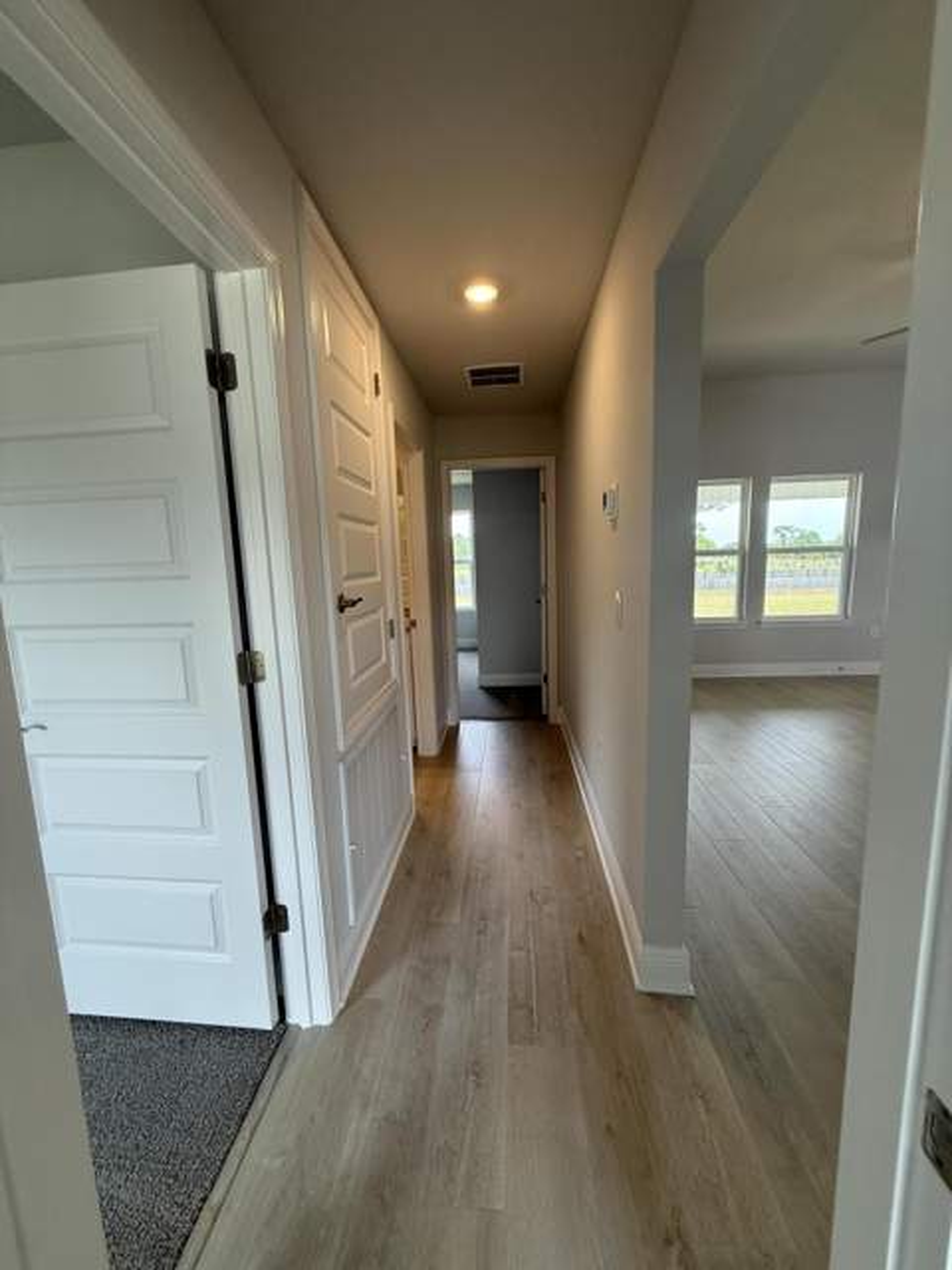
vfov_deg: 102.1
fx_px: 513
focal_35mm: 14
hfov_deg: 85.7
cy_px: 635
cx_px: 476
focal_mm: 2.22
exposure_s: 1/99
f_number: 2.2
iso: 125
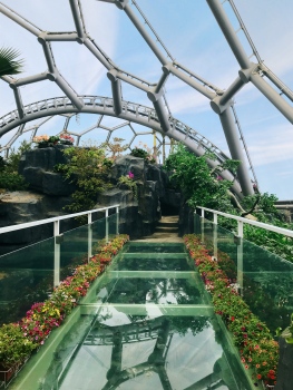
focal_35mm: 28
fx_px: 316
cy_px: 195
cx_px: 146
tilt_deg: +0.7
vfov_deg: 63.4
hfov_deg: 49.8
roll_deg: -1.0
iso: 20
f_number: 1.8
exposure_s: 1/1473
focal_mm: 3.99
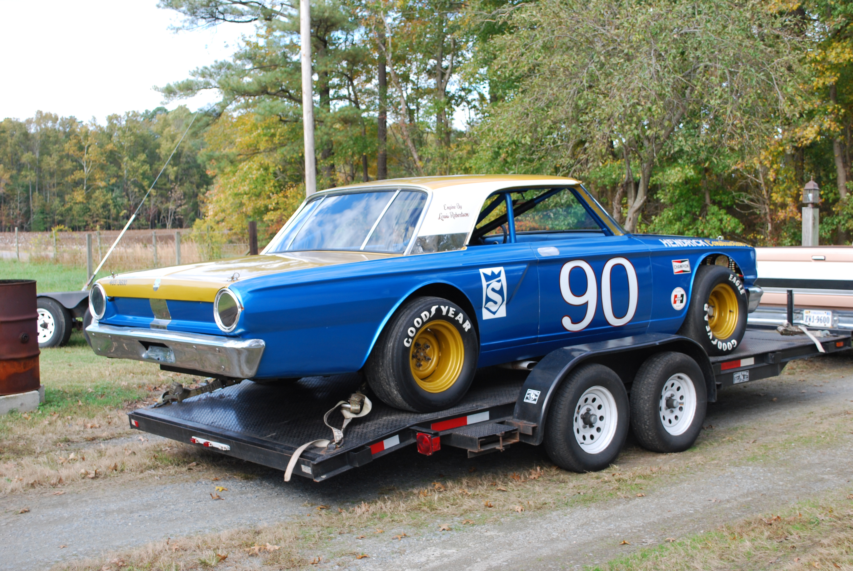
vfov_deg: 28.2
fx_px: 1139
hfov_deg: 41.1
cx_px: 426
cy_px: 286
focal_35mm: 48
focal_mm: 32
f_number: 5.6
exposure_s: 1/125
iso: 200
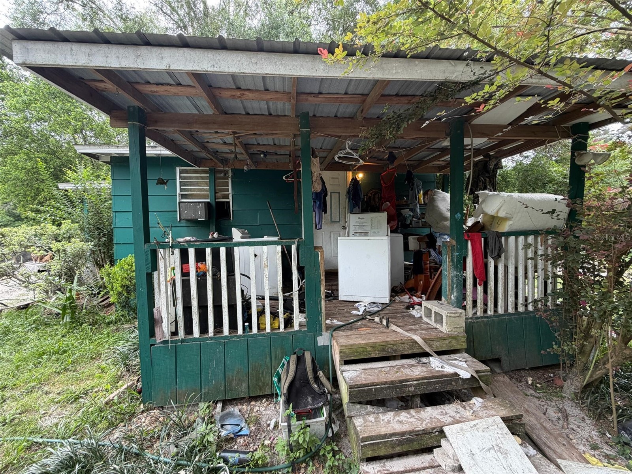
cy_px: 237
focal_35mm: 14
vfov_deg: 85.7
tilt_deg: -1.0
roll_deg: +2.0
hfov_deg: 102.1
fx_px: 256
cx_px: 316
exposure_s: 1/121
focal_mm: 2.22
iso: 100
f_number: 2.2
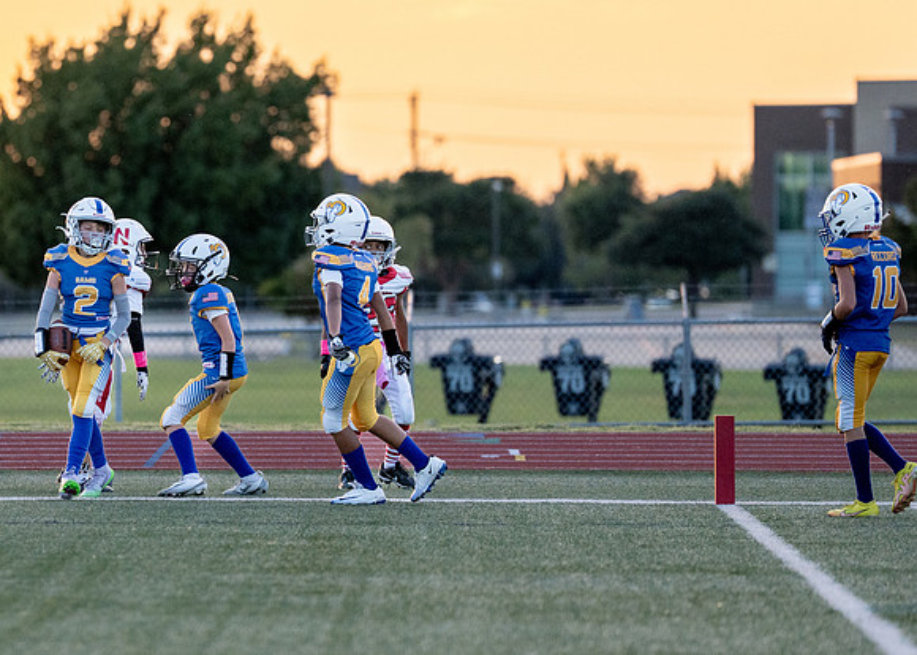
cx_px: 192
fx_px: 10289
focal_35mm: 395
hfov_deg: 5.1
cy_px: 288
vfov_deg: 3.6
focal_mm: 200
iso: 1000
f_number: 2.8
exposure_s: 1/2000
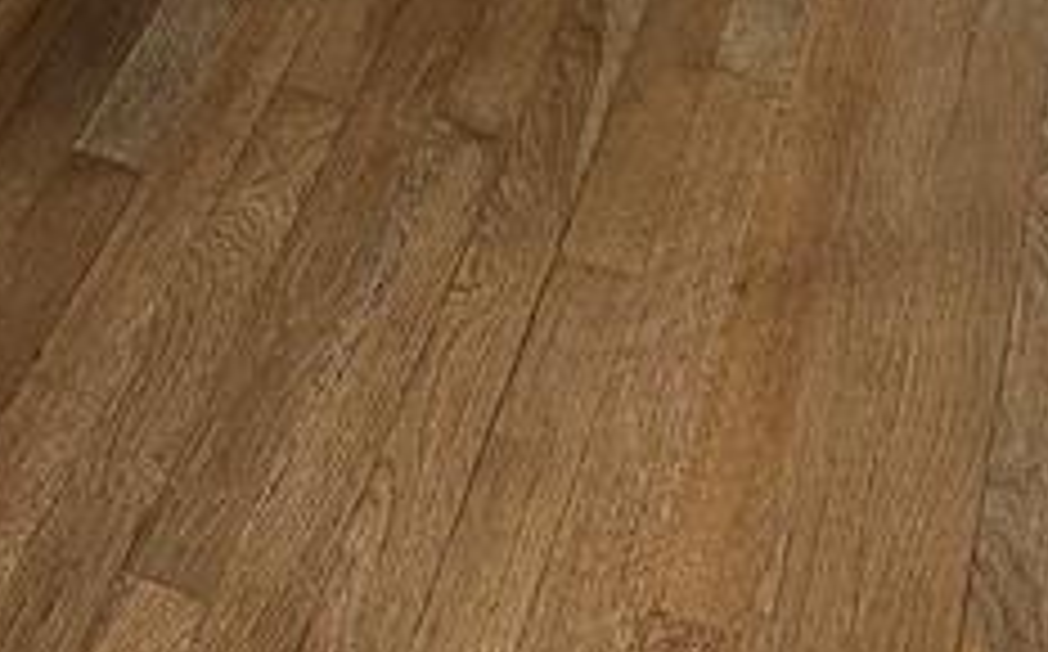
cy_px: -760
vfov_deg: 12.9
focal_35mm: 84
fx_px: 2396
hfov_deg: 24.6
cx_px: 360
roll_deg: +0.8
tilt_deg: -24.8
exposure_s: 1/60
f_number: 1.78
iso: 400
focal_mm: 6.86
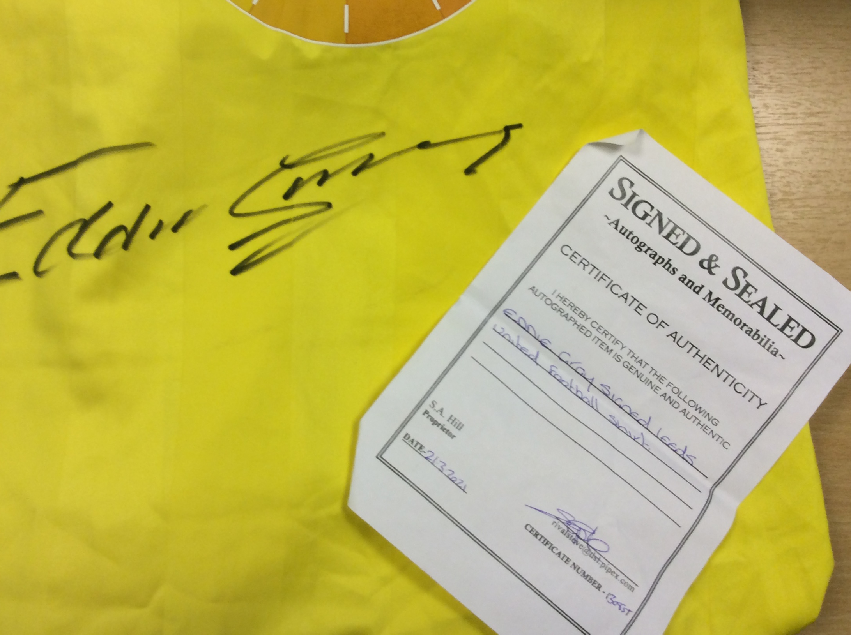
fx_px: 933
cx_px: 375
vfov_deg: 37.6
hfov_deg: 48.9
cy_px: 276
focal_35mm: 38
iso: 40
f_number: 2.4
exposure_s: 1/25
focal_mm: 3.3
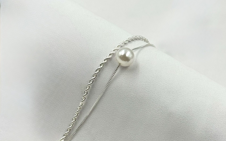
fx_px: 419
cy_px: 87
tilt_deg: -43.5
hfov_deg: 30.2
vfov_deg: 19.1
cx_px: 113
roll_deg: -9.2
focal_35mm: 68
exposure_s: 1/939
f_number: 1.78
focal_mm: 6.76
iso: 64
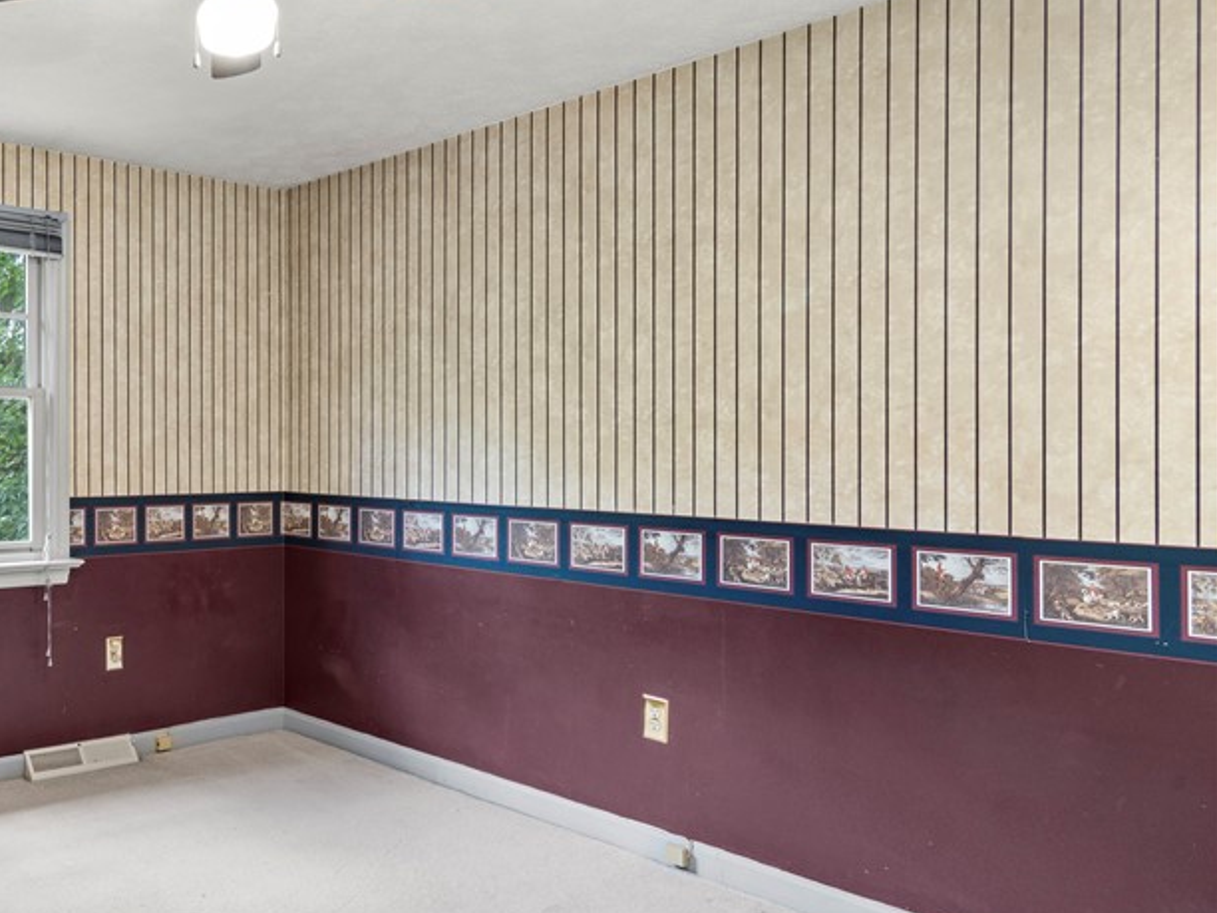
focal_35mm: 29
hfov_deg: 54.4
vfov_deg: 48.2
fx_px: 1020
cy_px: 449
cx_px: 139
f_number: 10
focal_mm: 17
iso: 400
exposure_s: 1.6
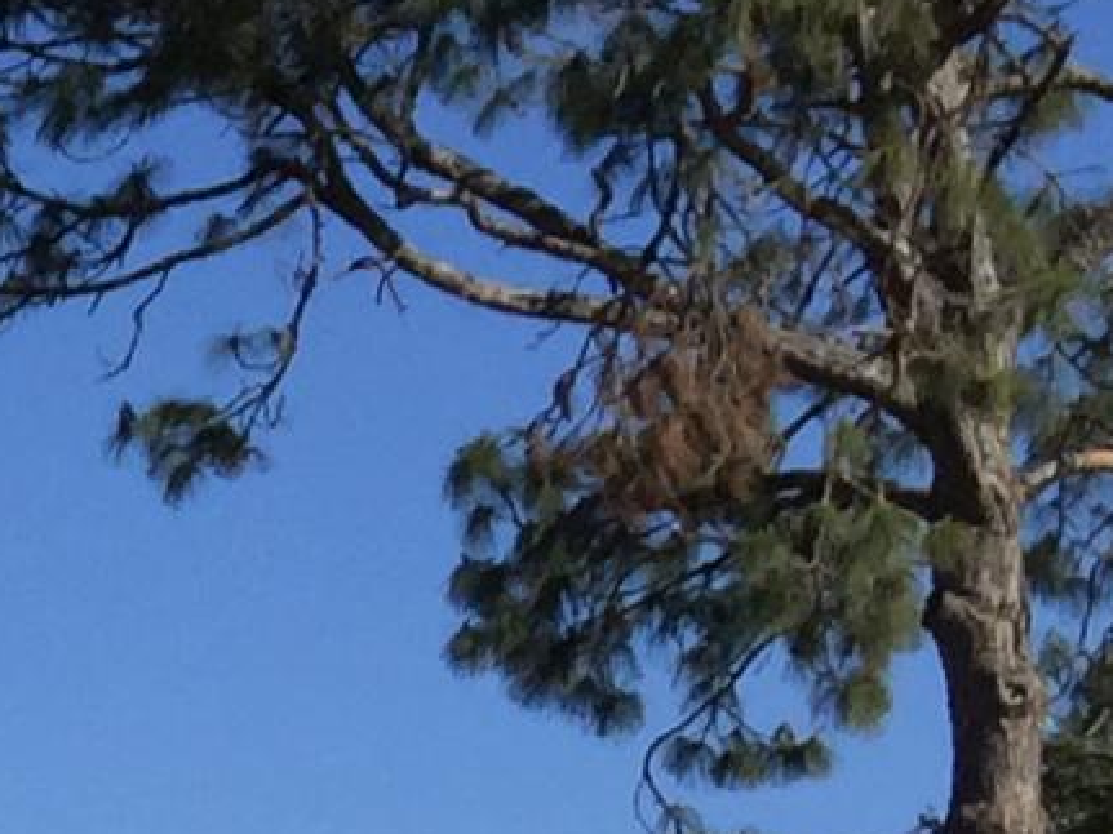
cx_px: -2464
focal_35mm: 202
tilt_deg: -0.2
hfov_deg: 8.1
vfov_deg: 7.1
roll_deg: -2.4
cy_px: 1647
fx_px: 6493
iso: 32
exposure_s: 1/3049
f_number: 2.2
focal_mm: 4.15
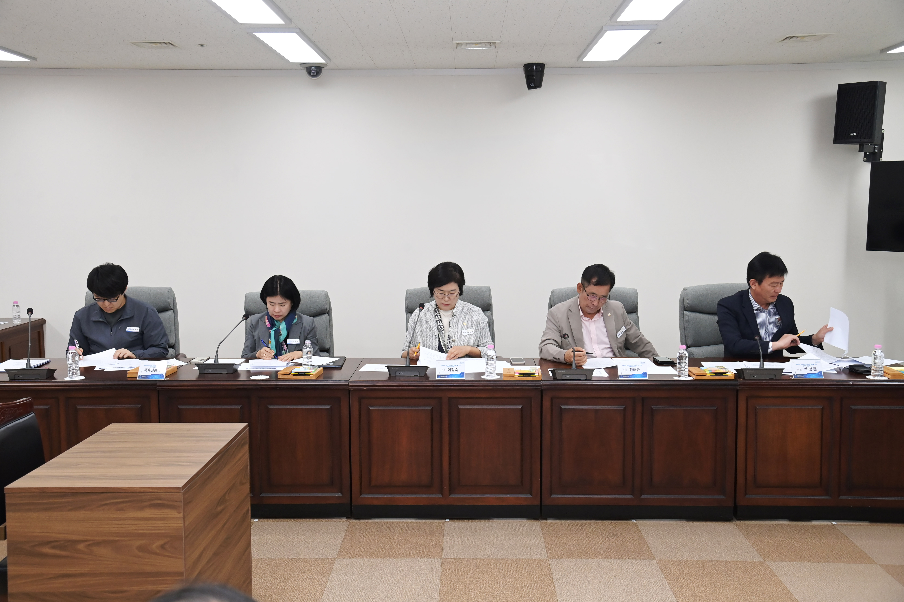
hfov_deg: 50.7
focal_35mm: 38
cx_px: 452
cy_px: 301
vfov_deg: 35.1
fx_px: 954
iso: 2500
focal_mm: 38
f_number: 6.3
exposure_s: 1/250
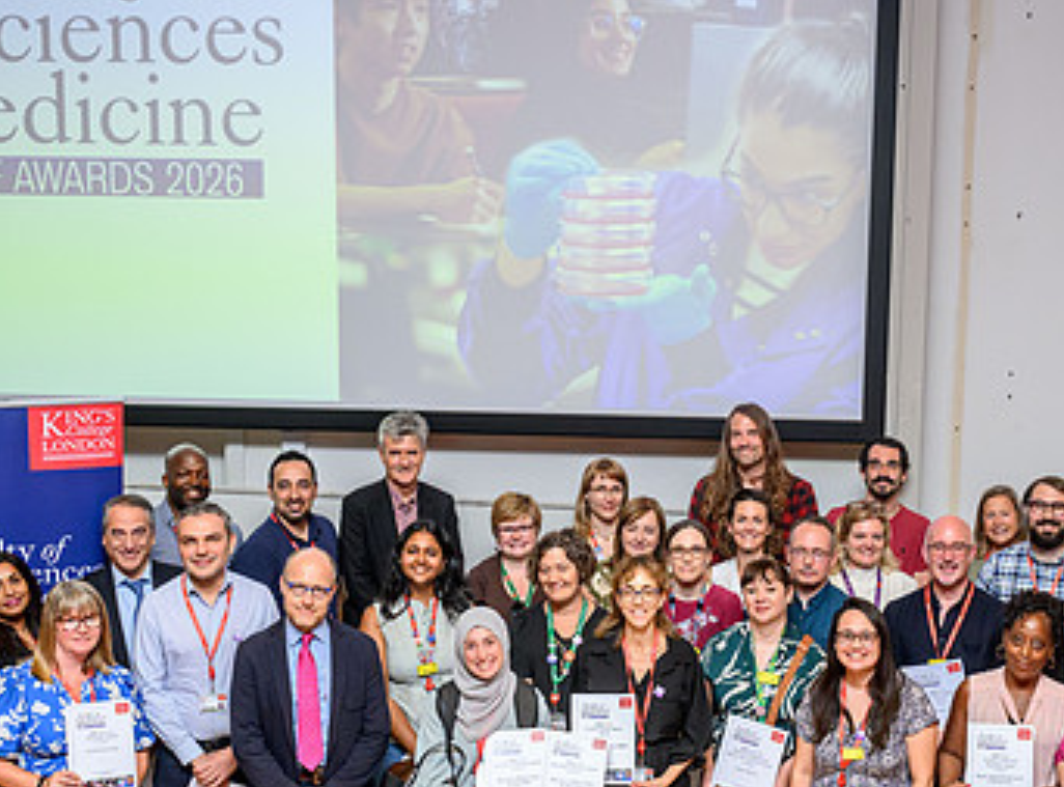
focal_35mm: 68
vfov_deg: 21.3
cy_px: 532
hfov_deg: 28.7
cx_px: 601
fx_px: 2080
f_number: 5
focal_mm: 35
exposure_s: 1/200
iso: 4000
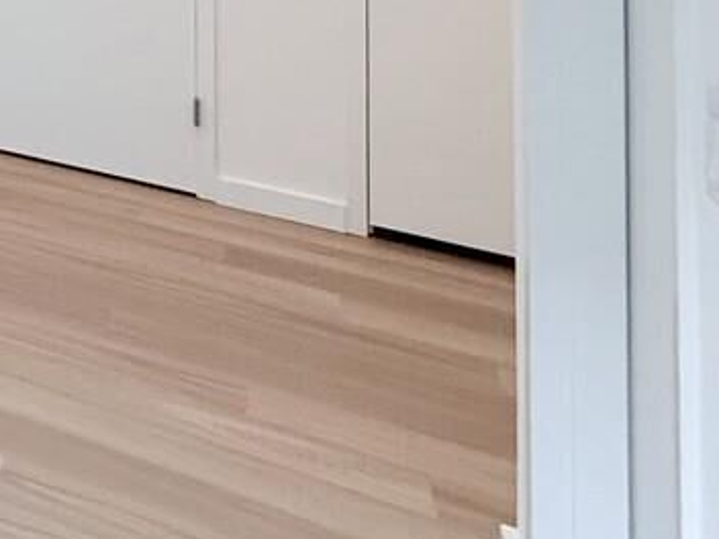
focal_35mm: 53
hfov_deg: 21.0
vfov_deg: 22.2
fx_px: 1101
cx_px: -632
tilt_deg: +1.2
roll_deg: -0.6
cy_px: -290
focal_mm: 2.22
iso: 160
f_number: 2.2
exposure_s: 1/120
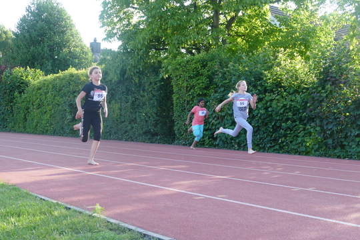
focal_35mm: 51
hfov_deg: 38.9
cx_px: 180
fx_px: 510
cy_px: 120
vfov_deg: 26.5
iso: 800
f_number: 3.3
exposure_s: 1/800
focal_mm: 18.44
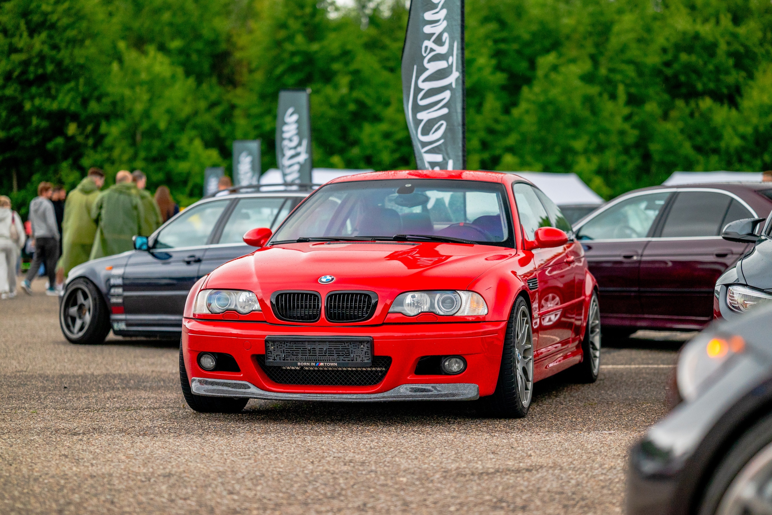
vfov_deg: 15.7
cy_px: 258
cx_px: 386
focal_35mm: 87
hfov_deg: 23.4
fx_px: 1867
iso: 800
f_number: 2
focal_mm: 85
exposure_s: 1/250
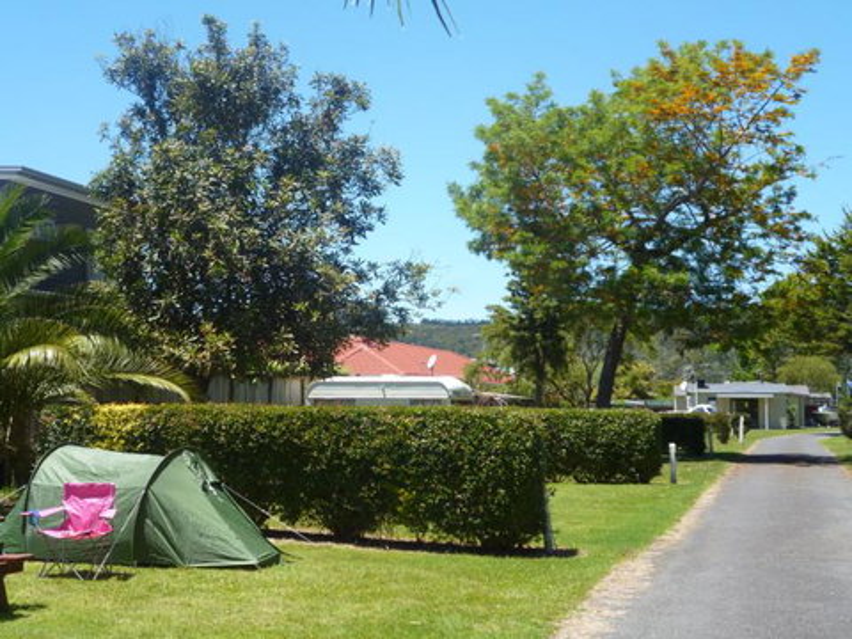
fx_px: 1378
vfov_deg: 26.1
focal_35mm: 56
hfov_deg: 34.3
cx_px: 426
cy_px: 320
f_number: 4.4
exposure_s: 1/500
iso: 200
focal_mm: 10
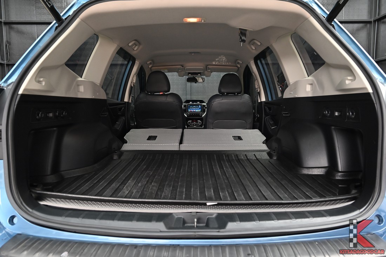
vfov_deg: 53.2
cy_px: 128
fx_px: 257
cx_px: 193
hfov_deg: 73.7
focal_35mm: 24
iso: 1100
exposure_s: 1/45
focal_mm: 24
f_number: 5.6
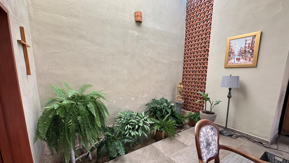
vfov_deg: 66.8
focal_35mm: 16
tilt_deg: -8.9
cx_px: 144
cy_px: 92
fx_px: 123
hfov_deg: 99.4
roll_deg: +1.2
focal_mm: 2.22
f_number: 2.2
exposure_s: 1/99
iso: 100
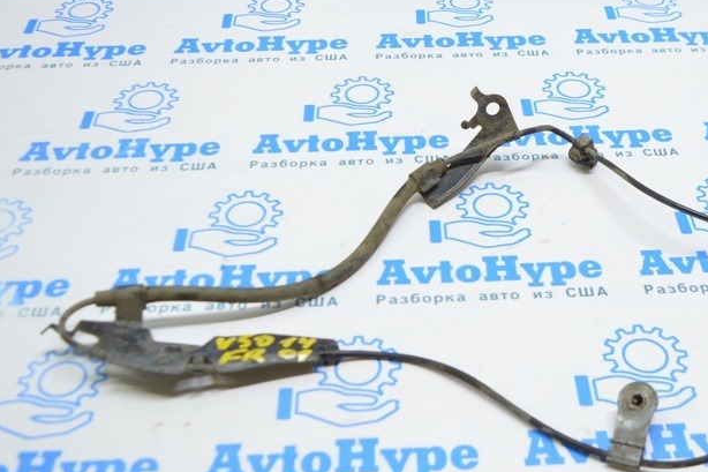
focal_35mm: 50
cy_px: 249
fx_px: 983
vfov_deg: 27.0
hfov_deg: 39.4
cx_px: 442
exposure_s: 1/50
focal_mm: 20
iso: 400
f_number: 3.5
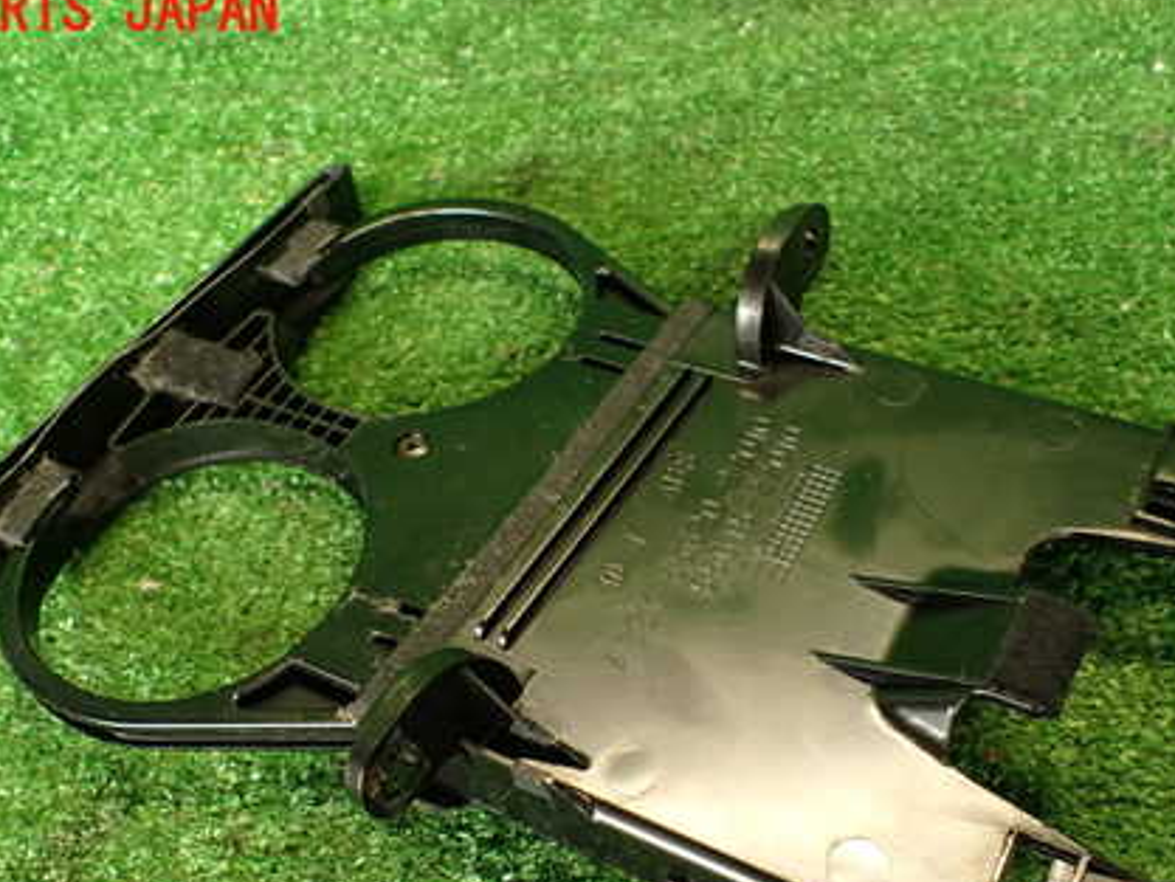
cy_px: 611
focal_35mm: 36
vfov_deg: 39.1
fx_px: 1222
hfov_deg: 51.3
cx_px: 611
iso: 200
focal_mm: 4.5
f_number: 2
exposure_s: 1/30
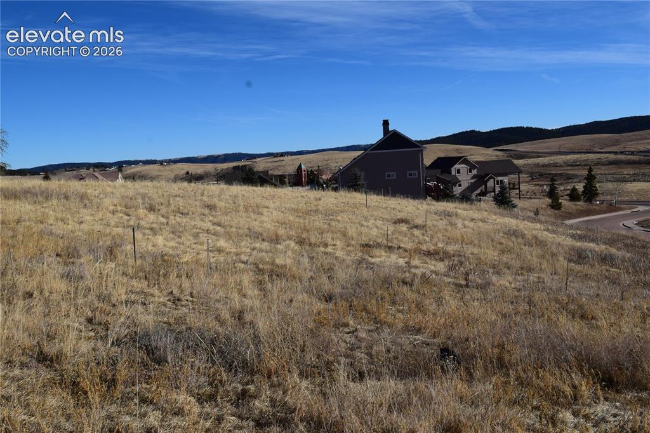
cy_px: 216
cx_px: 325
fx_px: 677
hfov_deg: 51.3
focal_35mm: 38
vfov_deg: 35.5
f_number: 11
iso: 280
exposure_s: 1/500
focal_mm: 25
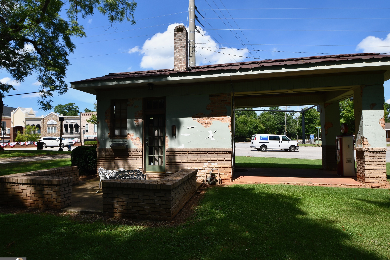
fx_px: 217
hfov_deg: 84.0
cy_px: 134
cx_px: 191
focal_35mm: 20
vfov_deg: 61.9
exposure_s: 1/250
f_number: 8
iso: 110
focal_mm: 13
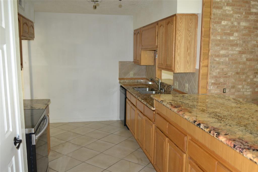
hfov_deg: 61.9
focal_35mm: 30
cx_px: 129
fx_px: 215
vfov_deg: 43.6
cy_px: 86
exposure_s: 1/60
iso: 800
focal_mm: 20
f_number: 1.8
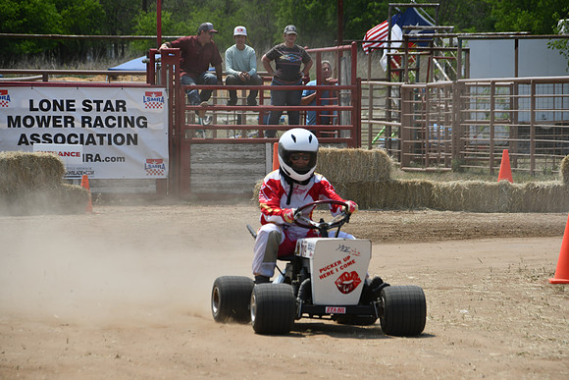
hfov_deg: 7.9
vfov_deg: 5.2
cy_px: 190
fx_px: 4142
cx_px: 284
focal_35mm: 262
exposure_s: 1/500
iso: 100
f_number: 8
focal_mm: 175
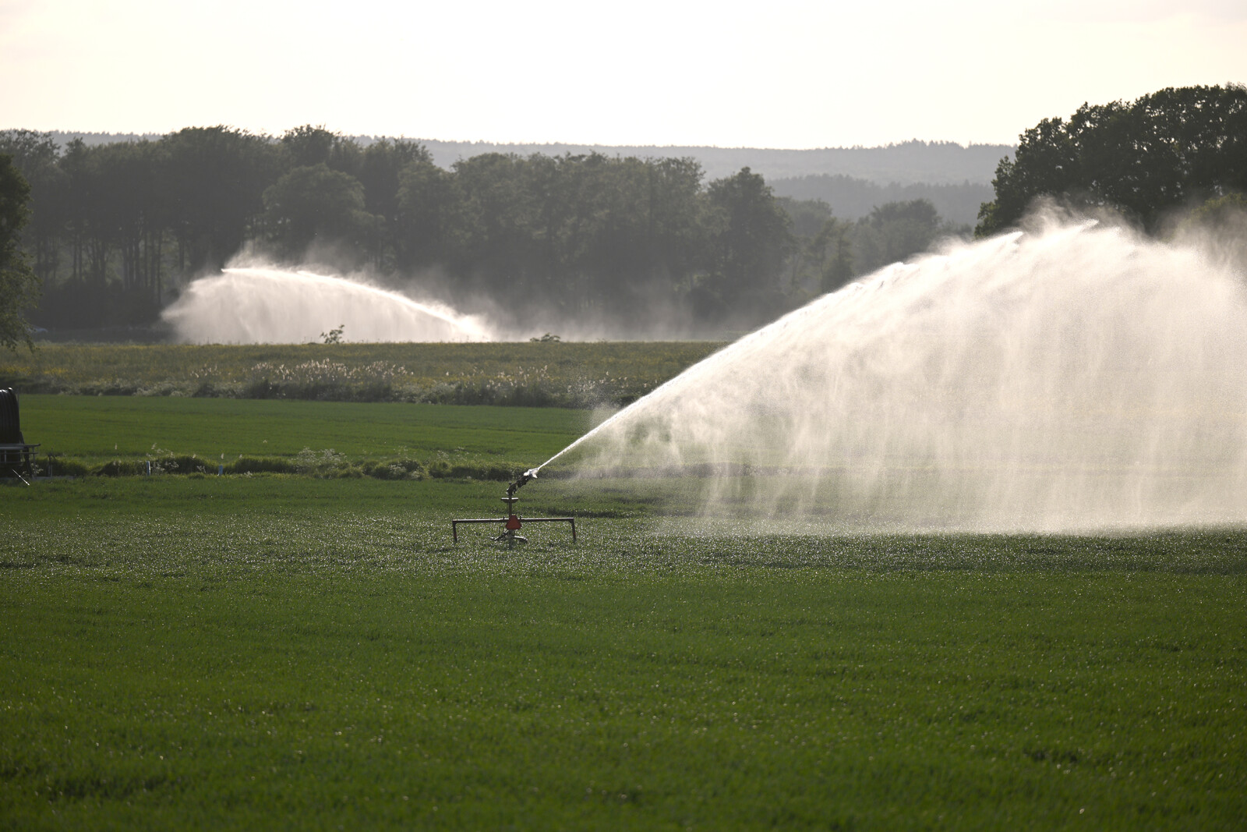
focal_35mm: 200
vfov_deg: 6.9
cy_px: 416
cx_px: 624
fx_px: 6928
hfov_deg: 10.3
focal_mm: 200
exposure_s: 1/4000
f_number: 3.2
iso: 100
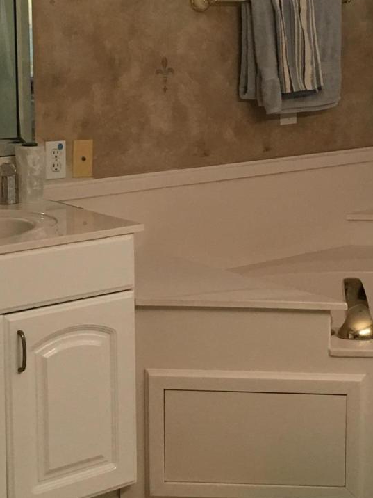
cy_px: 161
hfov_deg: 18.1
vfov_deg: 24.0
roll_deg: -0.7
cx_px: 287
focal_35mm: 81
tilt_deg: -8.1
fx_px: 1164
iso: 80
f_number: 2.2
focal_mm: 4.15
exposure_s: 1/30
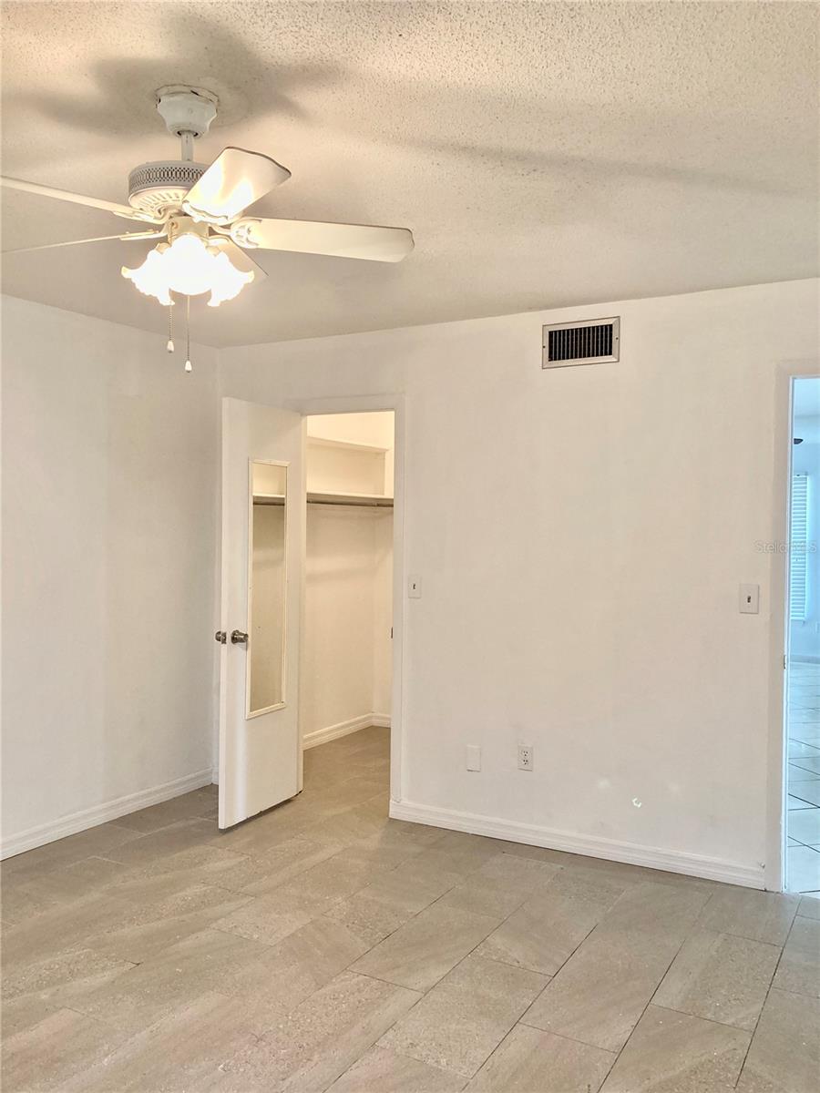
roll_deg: -1.0
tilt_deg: +1.0
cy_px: 546
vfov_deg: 63.4
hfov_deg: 49.7
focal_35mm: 28
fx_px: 884
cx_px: 410
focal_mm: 3.99
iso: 125
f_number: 1.8
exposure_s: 1/60
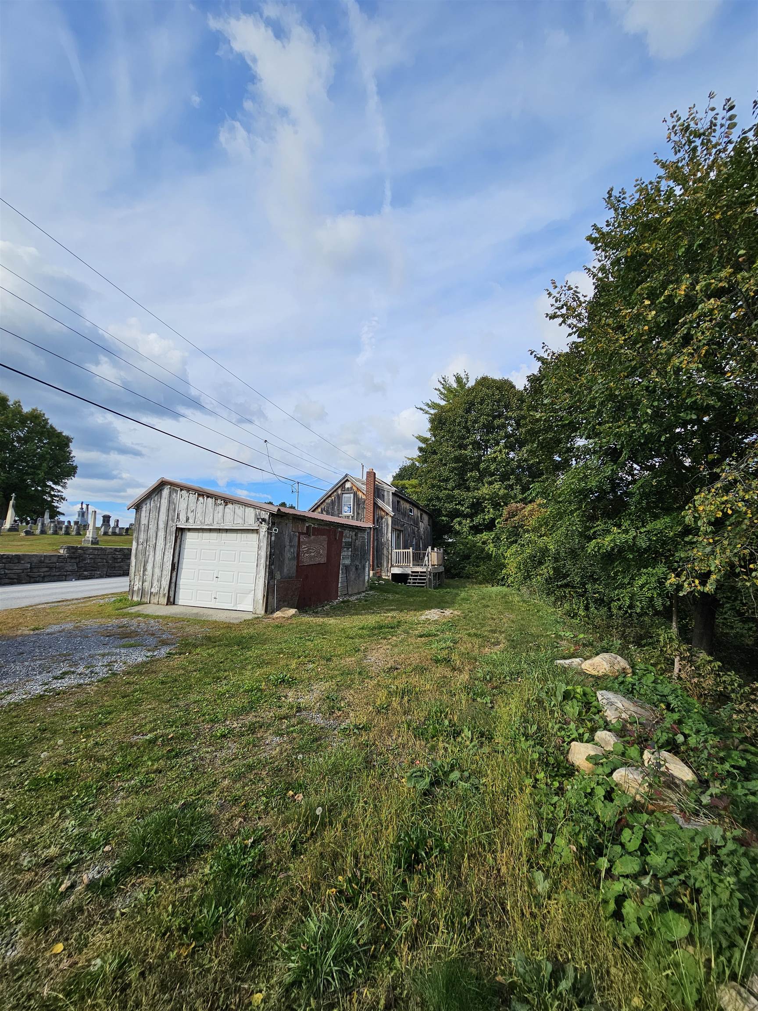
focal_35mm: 13
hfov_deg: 89.9
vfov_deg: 106.2
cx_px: 379
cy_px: 506
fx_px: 380
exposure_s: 1/1915
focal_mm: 2.2
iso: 50
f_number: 2.2
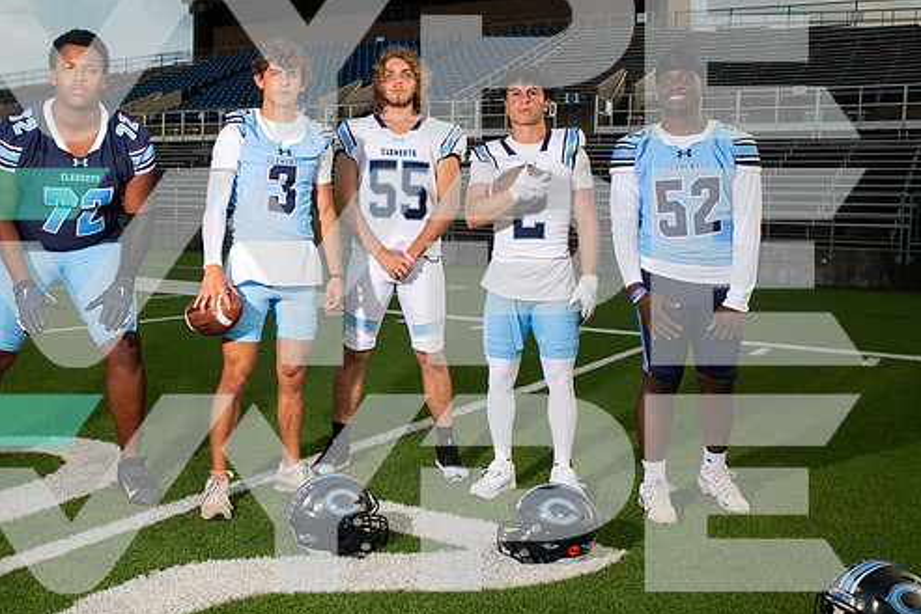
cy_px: 268
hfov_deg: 48.3
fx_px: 1024
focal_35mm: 40
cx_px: 390
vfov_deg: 33.4
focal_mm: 34
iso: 160
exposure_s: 1/320
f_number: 7.1
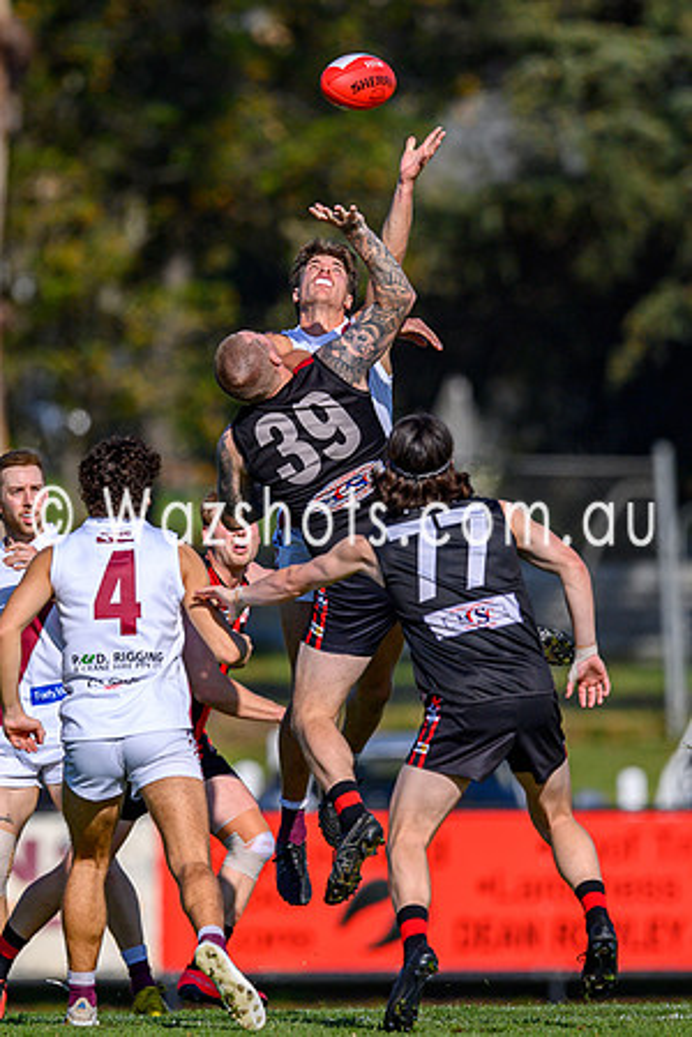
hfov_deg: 1.3
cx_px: 237
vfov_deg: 2.0
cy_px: 475
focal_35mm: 1022
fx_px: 29466
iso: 160
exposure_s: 1/2500
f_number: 4
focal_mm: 500
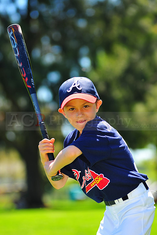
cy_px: 118
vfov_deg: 11.4
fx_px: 1179
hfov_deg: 7.6
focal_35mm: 180
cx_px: 78
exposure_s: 1/400
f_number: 5
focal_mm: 180
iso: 200
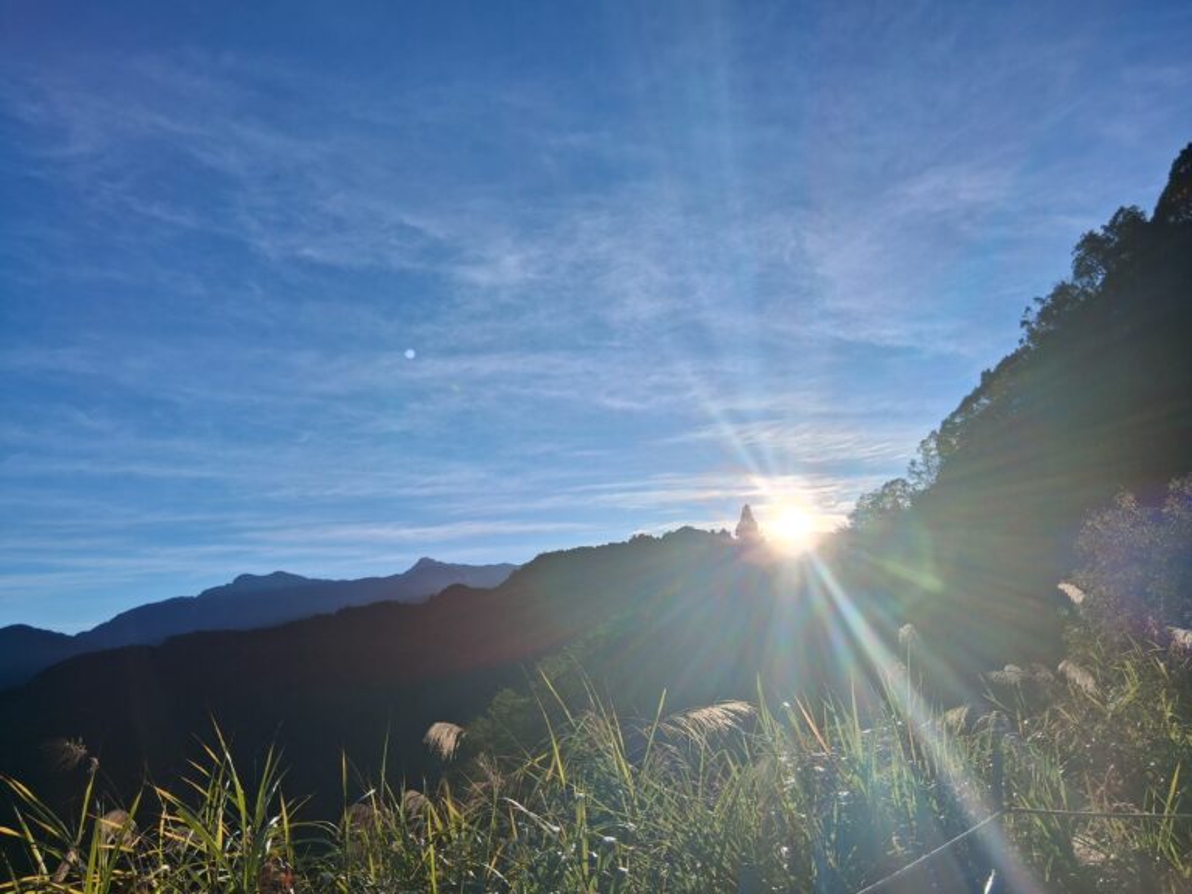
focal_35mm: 26
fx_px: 895
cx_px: 596
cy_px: 447
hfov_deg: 67.3
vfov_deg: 53.1
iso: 25
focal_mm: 3.98
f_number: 1.8
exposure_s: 1/1115
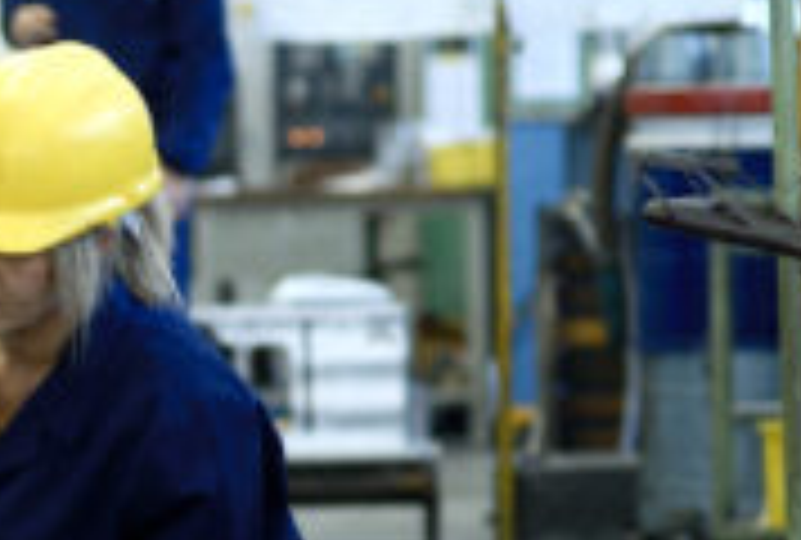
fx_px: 9571
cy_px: 621
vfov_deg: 3.2
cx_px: -486
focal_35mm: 429
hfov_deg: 4.8
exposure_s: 1/20
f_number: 2.8
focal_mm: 85
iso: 200
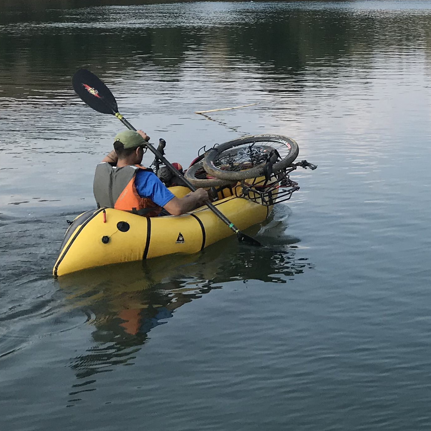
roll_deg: -2.0
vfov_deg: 23.0
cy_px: -4
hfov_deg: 22.4
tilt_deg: -0.7
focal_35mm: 72
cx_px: 499
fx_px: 1014
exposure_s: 1/977
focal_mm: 3.99
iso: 20
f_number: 1.8
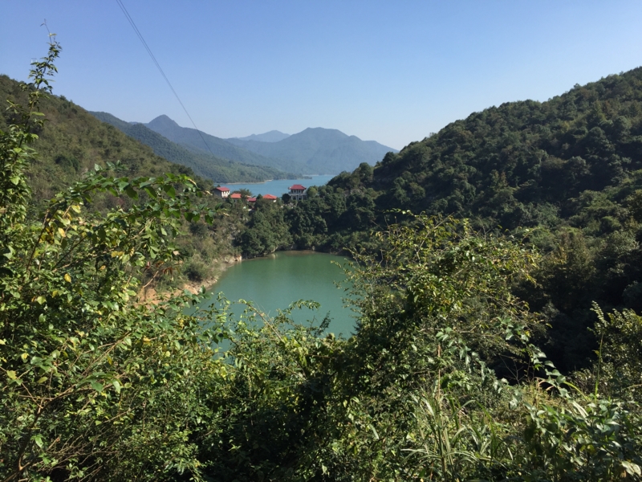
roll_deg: -1.1
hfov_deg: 61.7
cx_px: 321
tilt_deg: -8.1
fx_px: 538
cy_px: 241
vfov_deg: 48.2
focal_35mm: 29
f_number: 2.2
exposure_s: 1/1647
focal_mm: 4.15
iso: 32
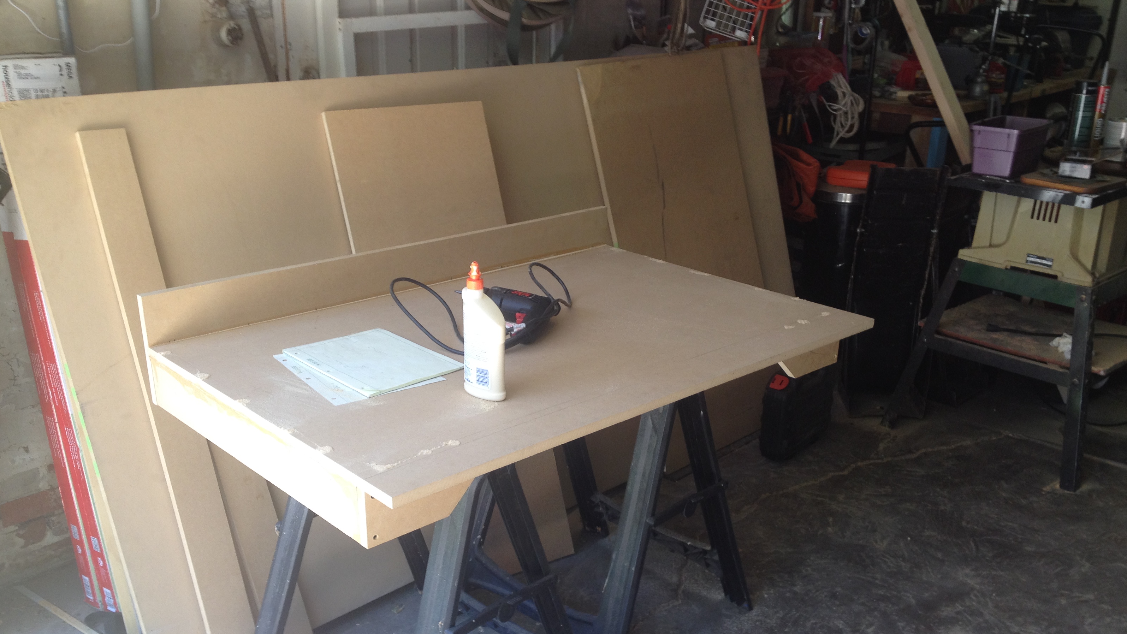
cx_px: 564
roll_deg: +3.0
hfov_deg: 51.6
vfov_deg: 30.3
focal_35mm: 39
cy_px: 395
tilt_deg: -20.8
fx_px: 1165
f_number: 2.4
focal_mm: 4.28
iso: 50
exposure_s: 1/60
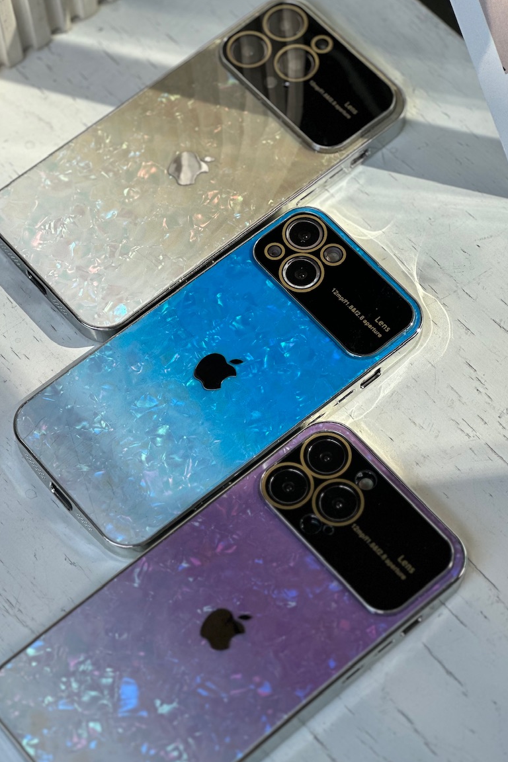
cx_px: 222
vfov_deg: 22.9
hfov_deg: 15.4
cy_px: 394
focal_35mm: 89
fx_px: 1884
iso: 25
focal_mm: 9
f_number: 2.8
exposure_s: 1/209
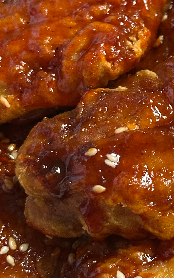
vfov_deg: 16.3
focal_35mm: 128
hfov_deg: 10.2
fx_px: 971
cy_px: 128
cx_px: 127
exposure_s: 1/40
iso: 320
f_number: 1.78
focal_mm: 6.86
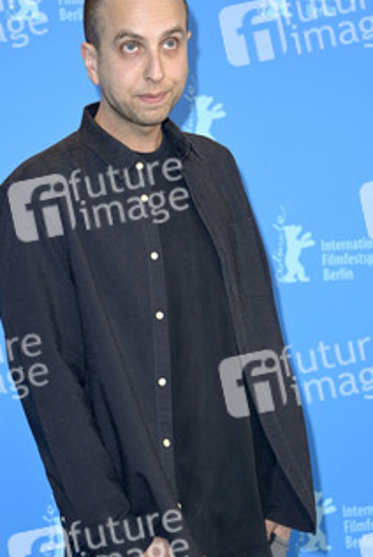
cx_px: 150
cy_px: 288
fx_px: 2186
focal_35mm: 141
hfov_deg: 9.7
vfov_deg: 14.5
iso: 1000
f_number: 5.6
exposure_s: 1/250
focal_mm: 112
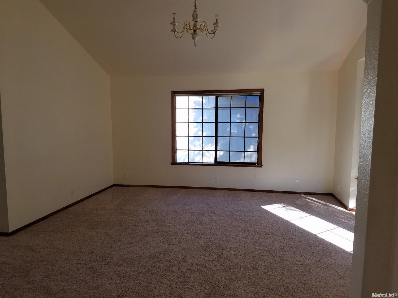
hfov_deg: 67.3
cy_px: 149
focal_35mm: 26
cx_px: 199
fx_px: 299
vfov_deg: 53.0
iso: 50
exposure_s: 1/252
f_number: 1.7
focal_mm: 4.2
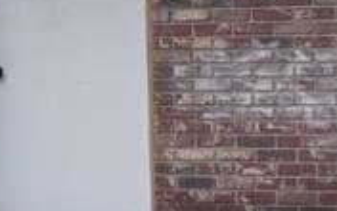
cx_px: 31
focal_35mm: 181
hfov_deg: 11.5
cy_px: -2
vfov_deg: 7.2
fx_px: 1659
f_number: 4.5
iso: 100
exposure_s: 1/125
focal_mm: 20.3
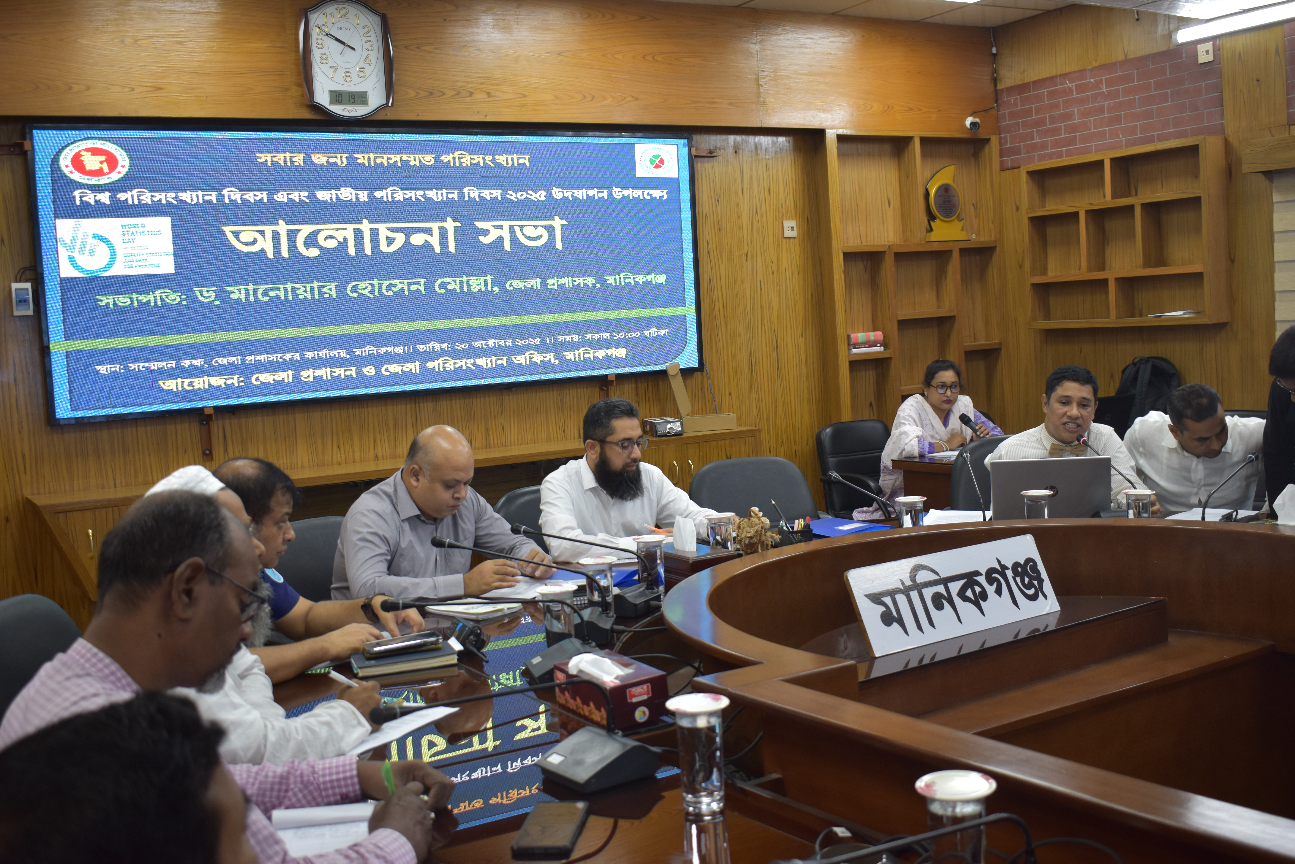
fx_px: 1295
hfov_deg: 53.1
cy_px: 432
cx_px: 648
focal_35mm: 36
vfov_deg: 36.9
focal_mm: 24
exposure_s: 1/50
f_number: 4
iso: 400
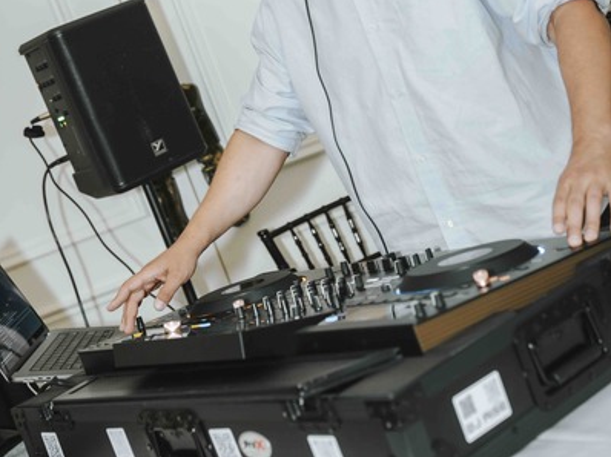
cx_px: 306
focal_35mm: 74
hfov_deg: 26.3
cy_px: 74
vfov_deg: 19.6
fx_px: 1305
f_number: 2.8
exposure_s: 1/160
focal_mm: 51
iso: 400
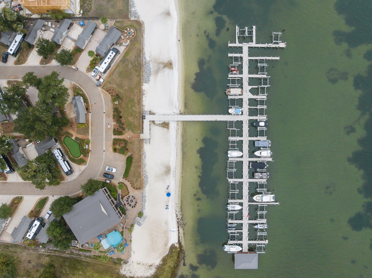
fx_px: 258
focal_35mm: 24
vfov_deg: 56.8
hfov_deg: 71.6
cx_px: 186
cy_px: 139
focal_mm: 12.29
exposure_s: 1/120
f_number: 5
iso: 100
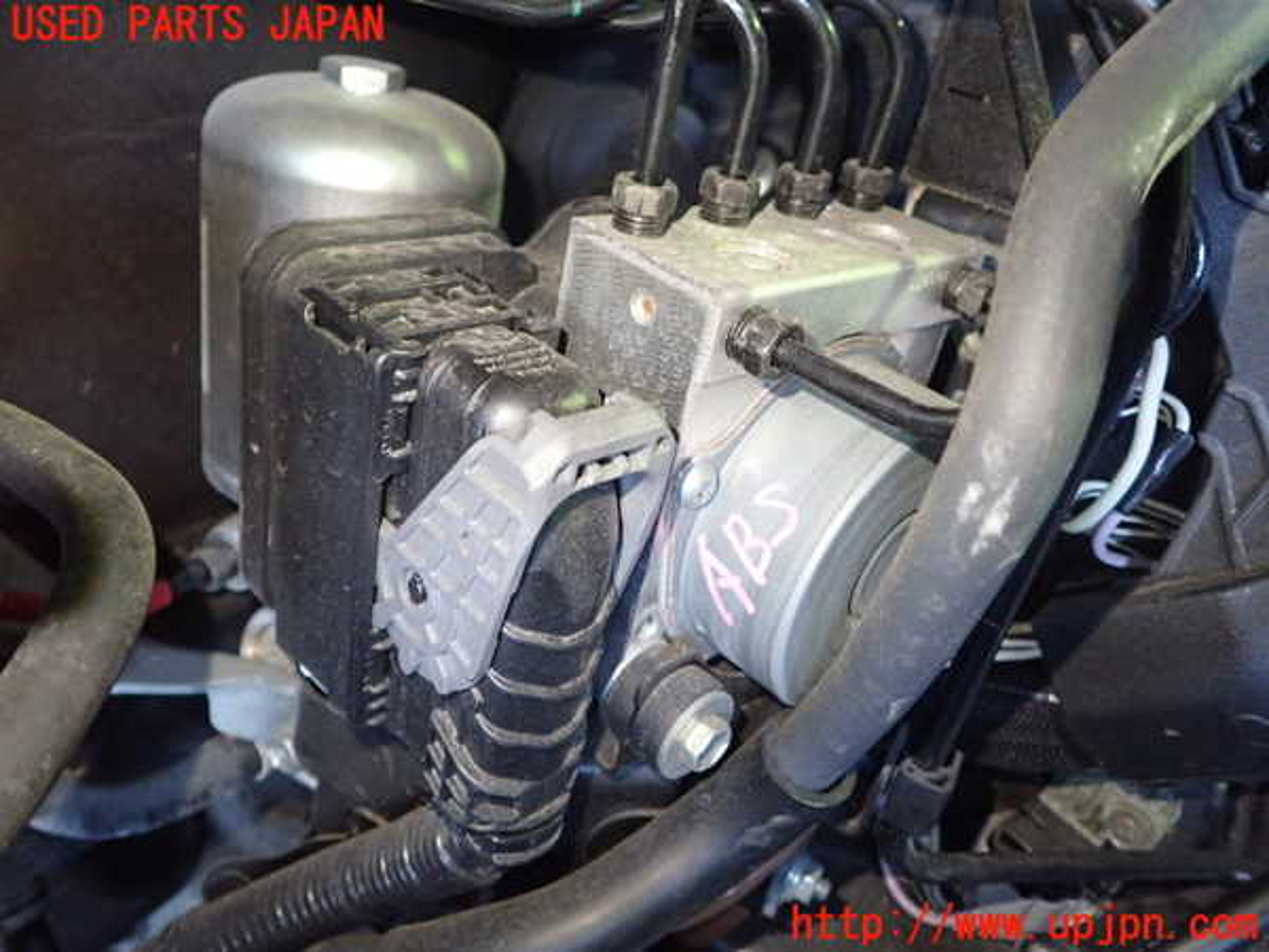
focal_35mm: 28
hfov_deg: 63.4
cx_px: 634
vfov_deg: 49.7
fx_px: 1026
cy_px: 476
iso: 640
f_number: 2.2
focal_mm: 5.05
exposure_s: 1/30
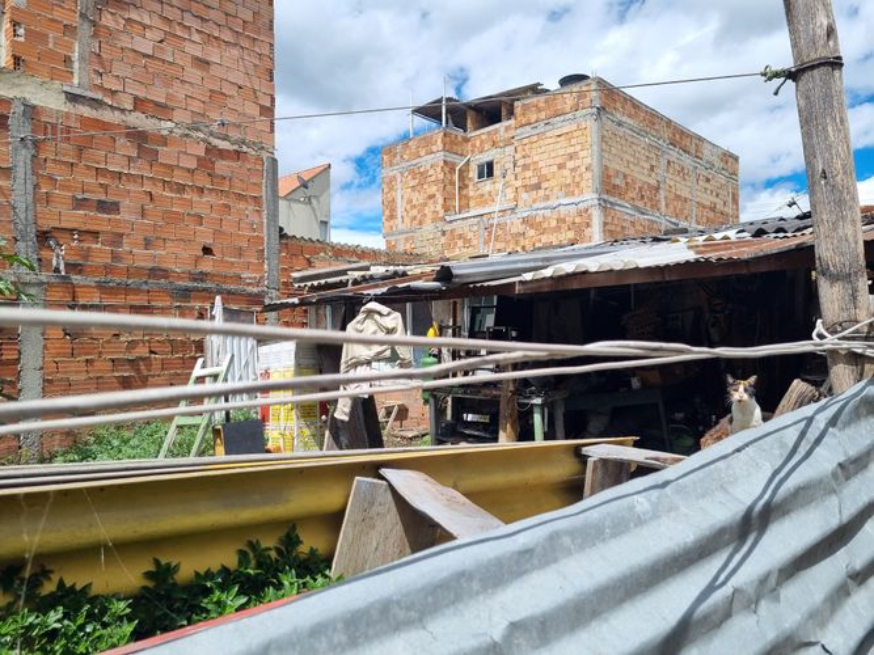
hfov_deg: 67.3
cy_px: 328
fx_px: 656
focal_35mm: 26
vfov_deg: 53.0
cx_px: 437
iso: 50
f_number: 1.8
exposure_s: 1/2560
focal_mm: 5.4
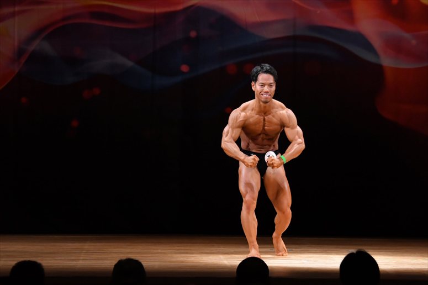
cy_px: 142
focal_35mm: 225
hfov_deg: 9.2
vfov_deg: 6.1
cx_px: 214
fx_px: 2674
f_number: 5.6
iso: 4000
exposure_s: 1/400
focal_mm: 150
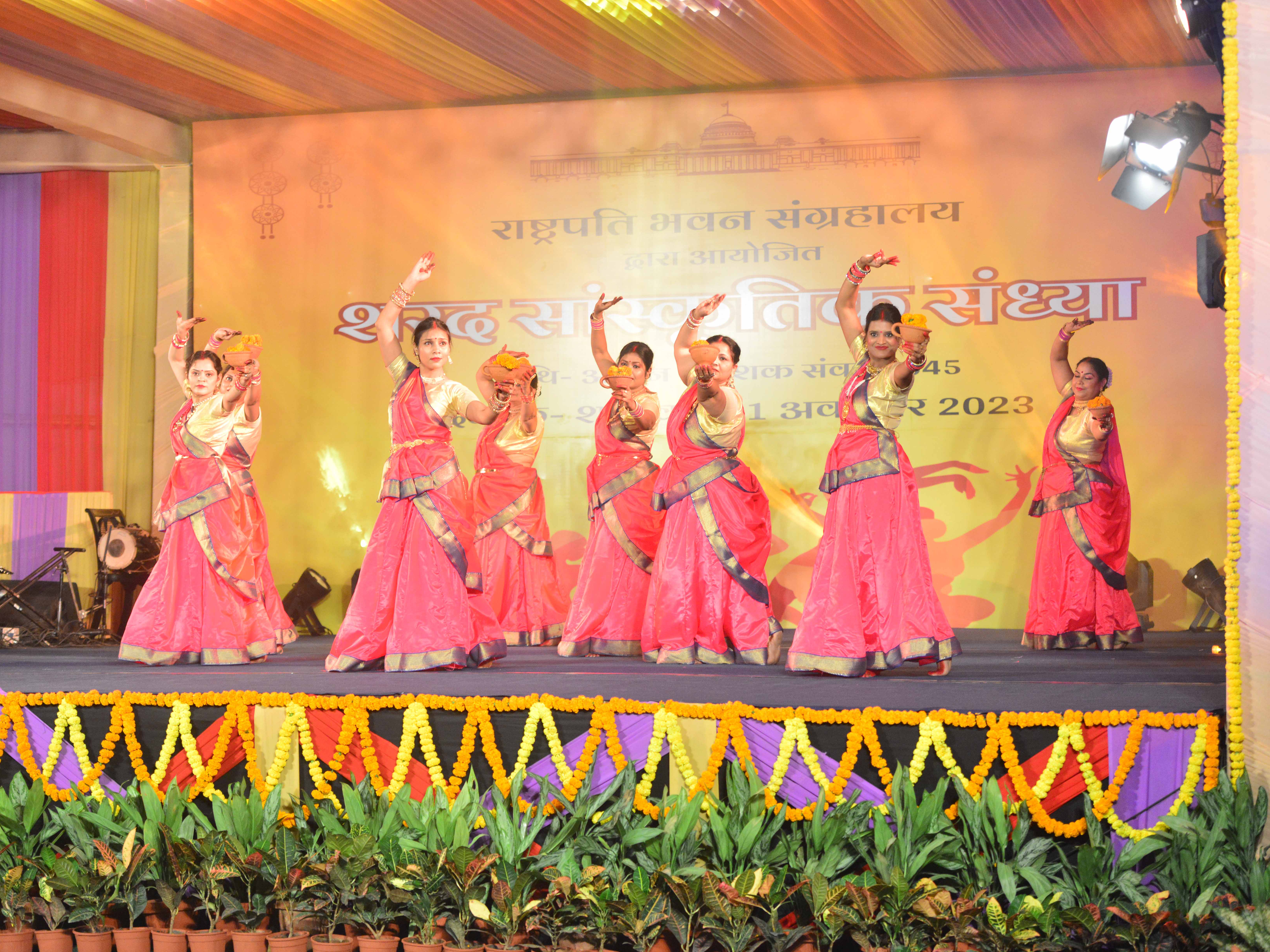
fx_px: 2788
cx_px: 631
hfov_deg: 25.7
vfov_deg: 19.4
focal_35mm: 76
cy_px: 477
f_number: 3.2
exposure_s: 1/160
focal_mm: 70
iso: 2000
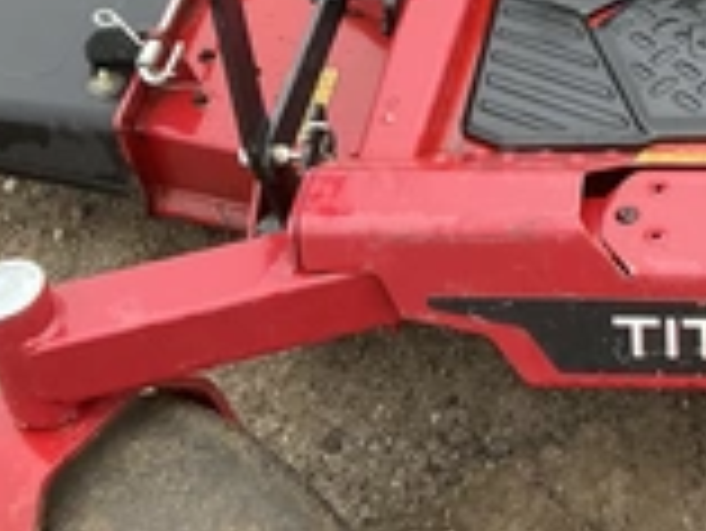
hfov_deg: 25.6
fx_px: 1510
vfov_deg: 19.3
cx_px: 616
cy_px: -9
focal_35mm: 74
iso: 32
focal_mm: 3
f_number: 1.8
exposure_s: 1/122
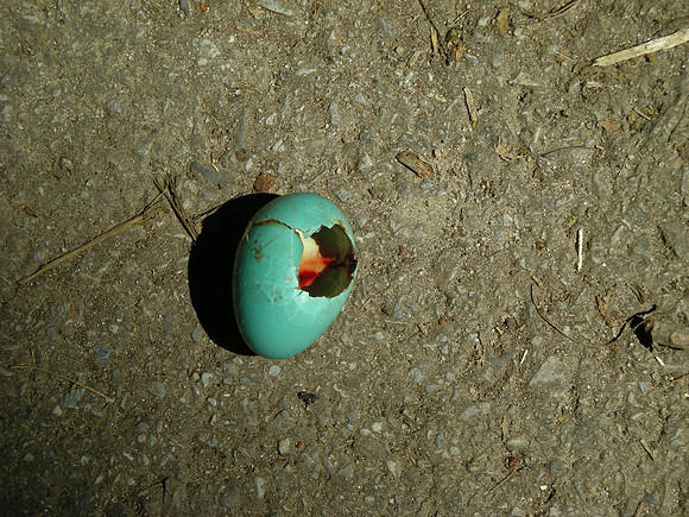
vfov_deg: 14.1
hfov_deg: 18.7
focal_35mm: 105
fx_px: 2090
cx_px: 344
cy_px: 258
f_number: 4.7
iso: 50
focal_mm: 17.1
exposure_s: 1/310
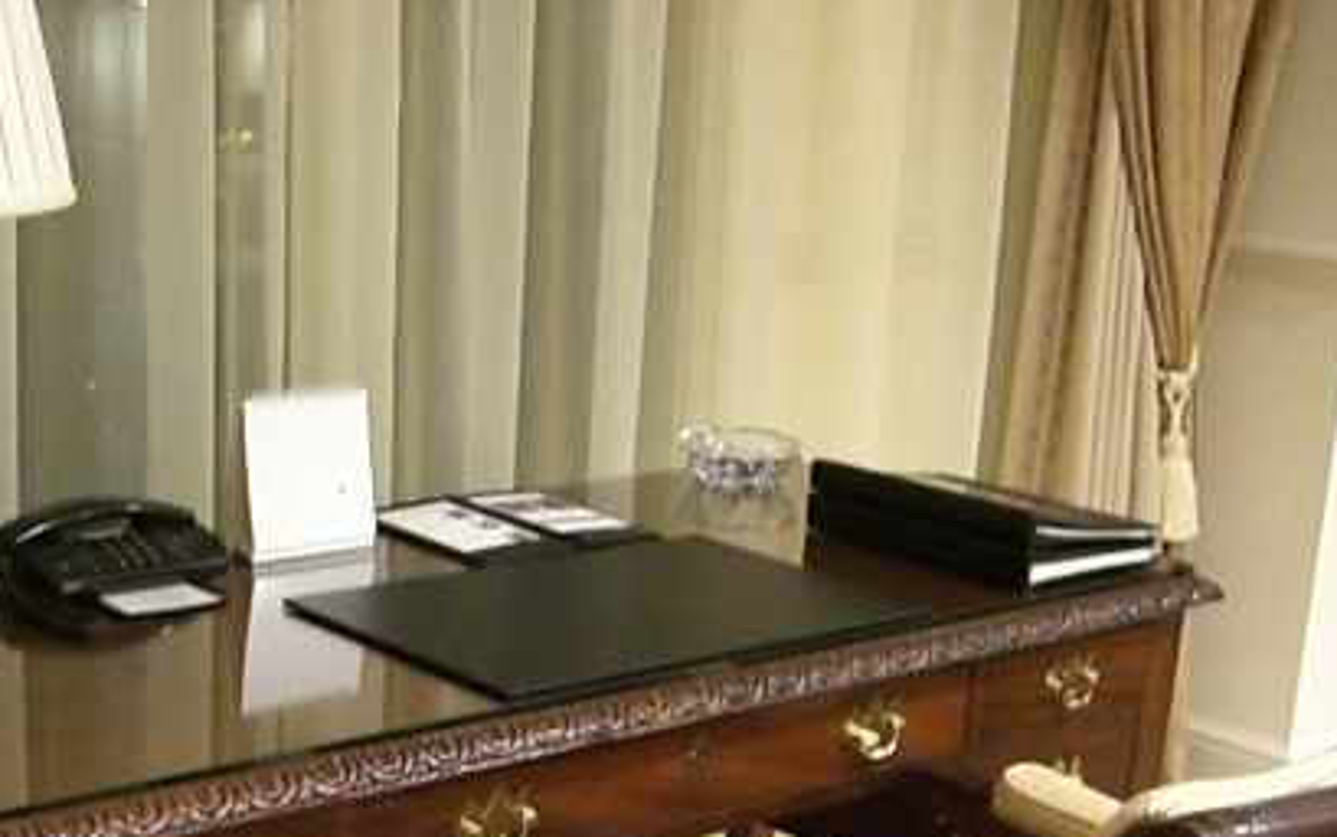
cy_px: 729
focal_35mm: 63
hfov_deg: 31.9
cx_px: 356
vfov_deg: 20.3
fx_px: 2297
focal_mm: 6.2
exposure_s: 1/15
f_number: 2.7
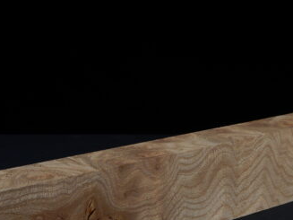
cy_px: 158
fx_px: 745
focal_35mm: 88
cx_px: 145
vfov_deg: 16.7
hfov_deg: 22.3
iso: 125
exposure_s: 1/125
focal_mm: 8.6
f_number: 3.7
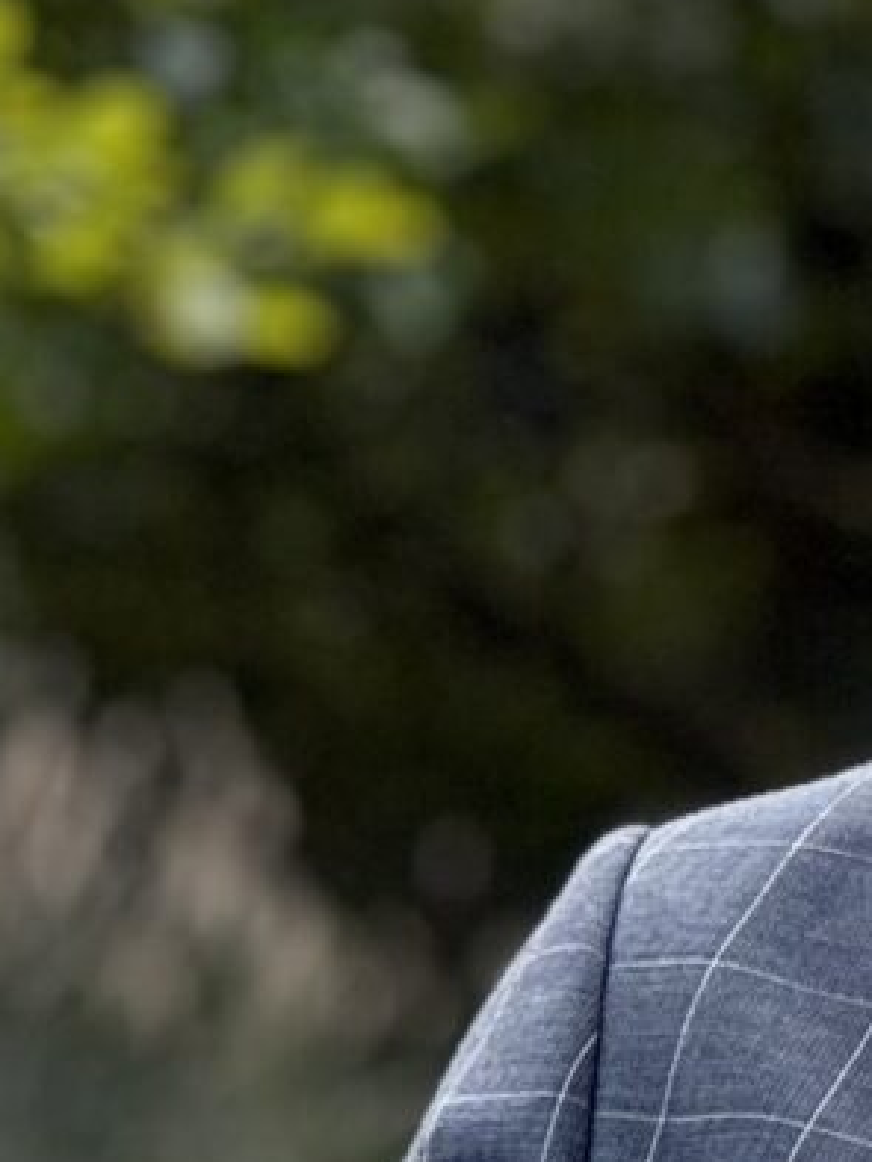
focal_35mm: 501
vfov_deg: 3.9
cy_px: 1535
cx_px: 1490
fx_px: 16818
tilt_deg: -1.9
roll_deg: -2.6
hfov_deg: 3.0
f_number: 2.8
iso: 80
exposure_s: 1/99
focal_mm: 9
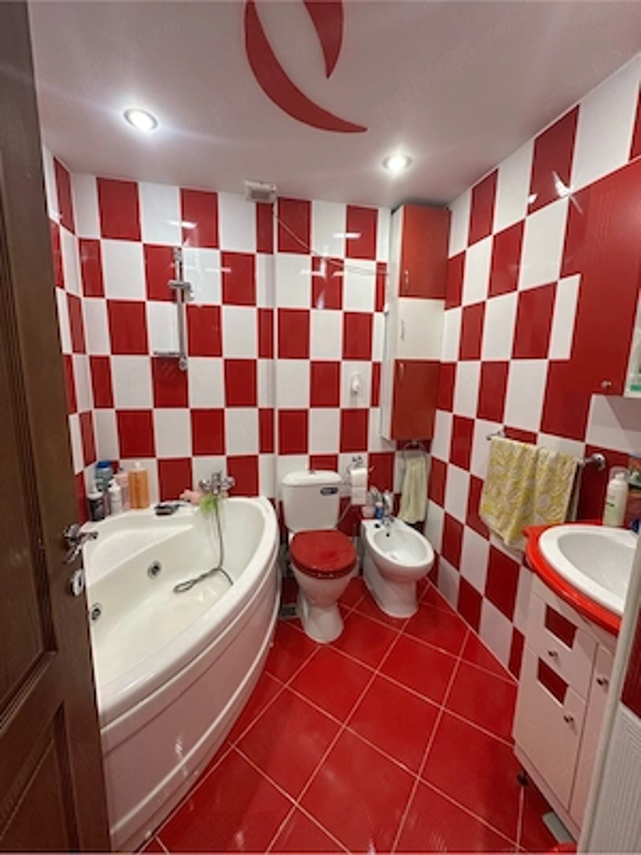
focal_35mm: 14
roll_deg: -1.5
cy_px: 428
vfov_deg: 102.1
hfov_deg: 85.7
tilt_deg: -9.3
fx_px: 346
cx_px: 320
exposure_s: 1/100
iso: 250
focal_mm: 2.22
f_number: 2.2
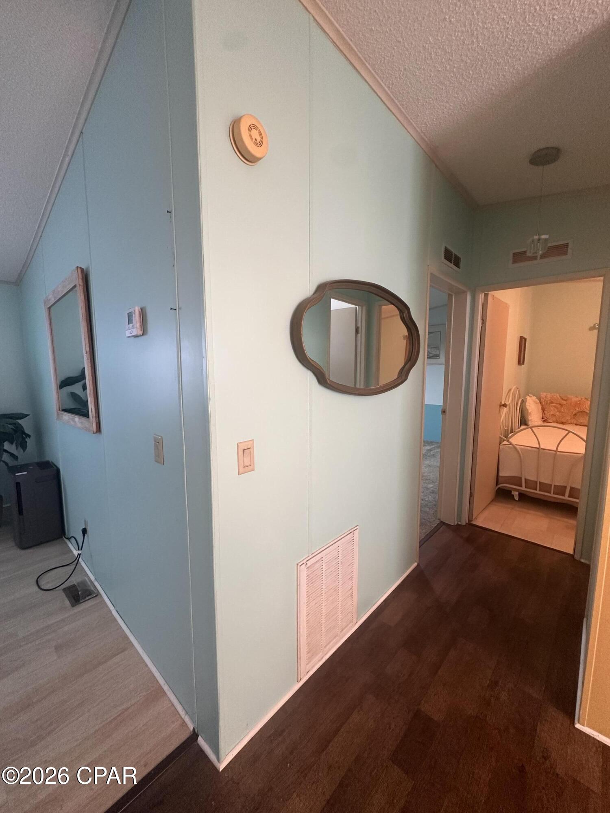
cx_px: 305
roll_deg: -1.6
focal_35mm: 14
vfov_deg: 102.1
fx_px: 329
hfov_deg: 85.7
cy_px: 406
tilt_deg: -6.2
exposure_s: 1/60
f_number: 2.2
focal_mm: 2.22
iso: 250
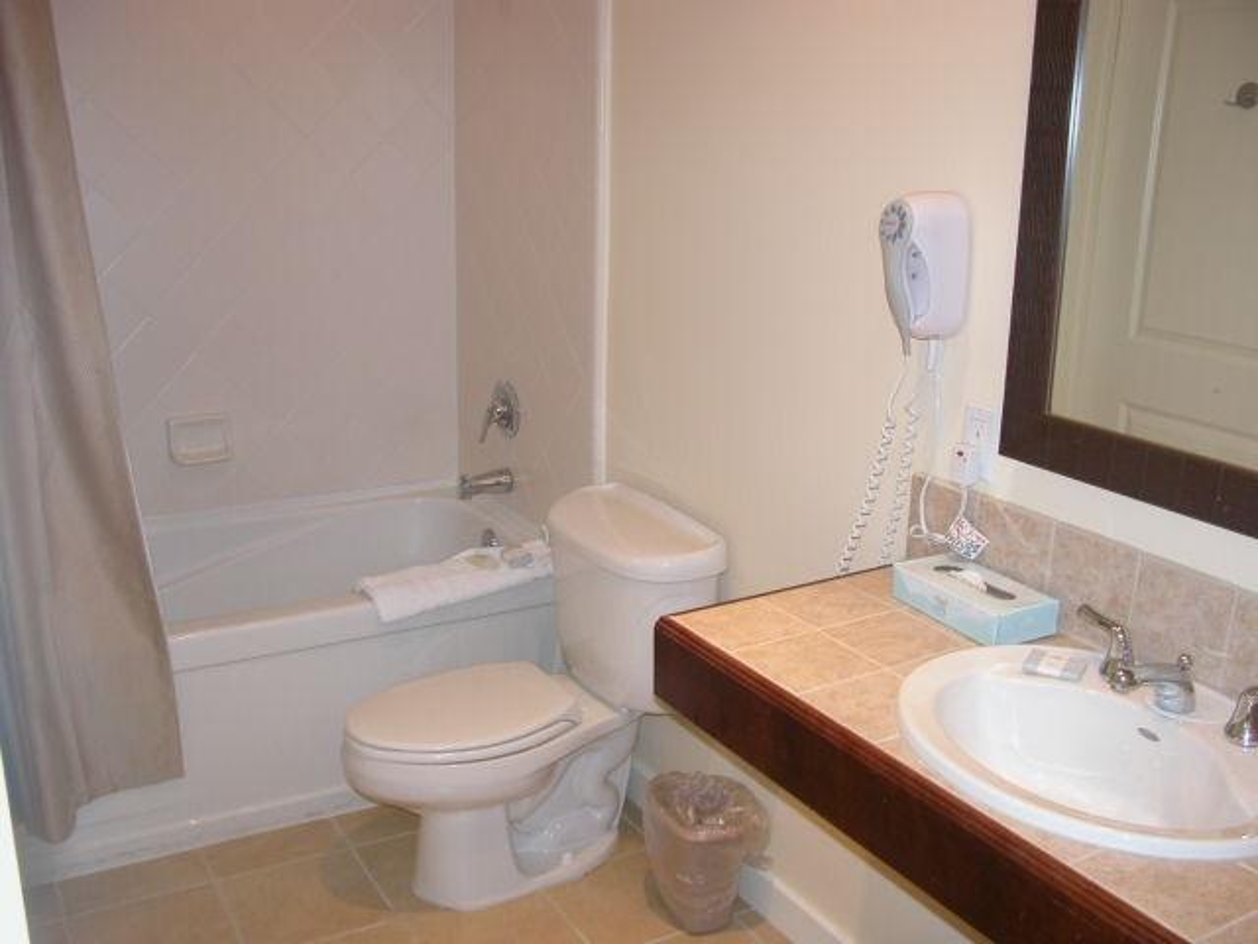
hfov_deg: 52.6
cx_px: 629
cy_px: 472
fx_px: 1272
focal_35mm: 35
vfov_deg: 40.7
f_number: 2.8
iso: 100
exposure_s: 1/30
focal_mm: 8.9
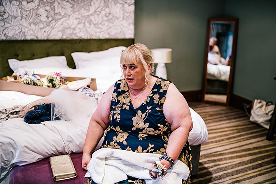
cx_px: 138
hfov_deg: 54.4
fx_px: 269
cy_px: 92
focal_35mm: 35
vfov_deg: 37.8
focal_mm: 35
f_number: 1.4
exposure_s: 1/250
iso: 640
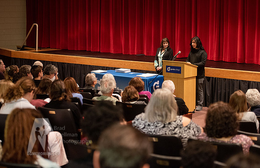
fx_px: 543
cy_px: 75
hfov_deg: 26.9
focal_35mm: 76
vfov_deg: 17.6
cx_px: 140
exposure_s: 1/80
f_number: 2.8
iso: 2500
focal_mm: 70
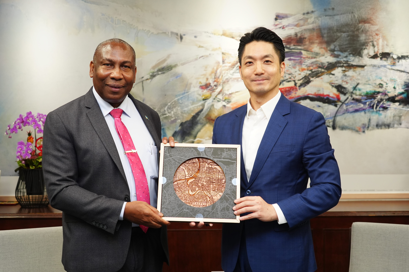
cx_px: 204
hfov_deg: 36.2
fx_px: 625
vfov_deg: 24.6
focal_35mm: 55
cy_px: 136
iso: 2000
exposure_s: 1/160
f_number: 5
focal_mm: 55
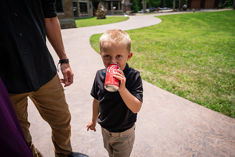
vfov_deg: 51.3
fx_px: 163
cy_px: 78
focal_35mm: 25
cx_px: 118
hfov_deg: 71.5
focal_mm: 25
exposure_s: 1/4000
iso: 400
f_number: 2.8
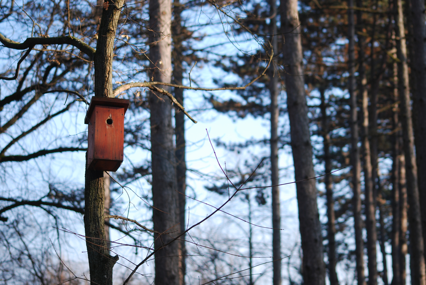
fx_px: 1244
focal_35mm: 105
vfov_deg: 13.1
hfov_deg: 19.4
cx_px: 213
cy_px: 142
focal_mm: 70
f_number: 4
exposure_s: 1/200
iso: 100
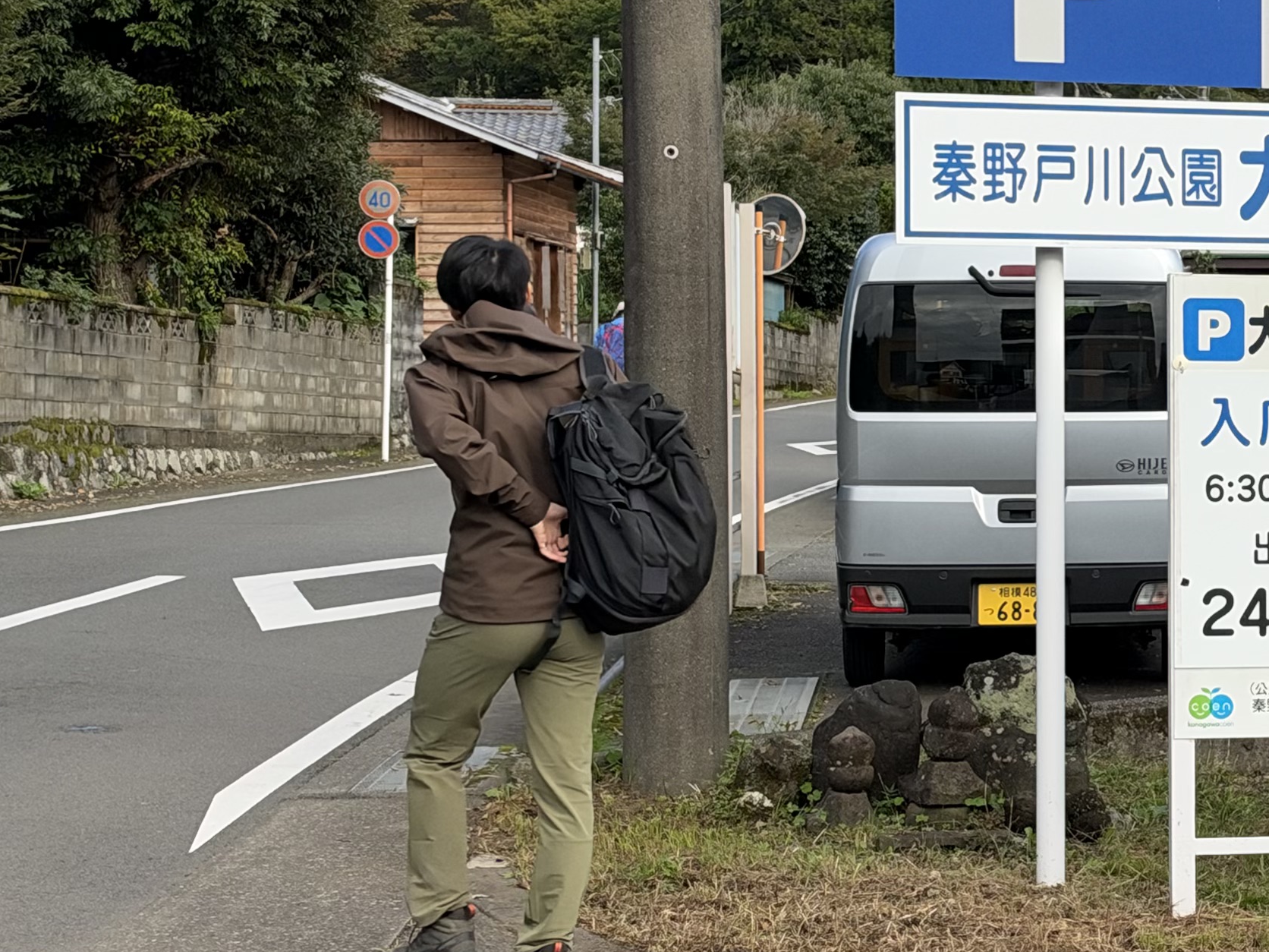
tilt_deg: +2.1
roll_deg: +0.9
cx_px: 1243
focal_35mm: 82
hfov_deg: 23.0
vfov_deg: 18.0
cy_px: 431
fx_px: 3006
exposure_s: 1/1543
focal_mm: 6.93
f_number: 1.8
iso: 64
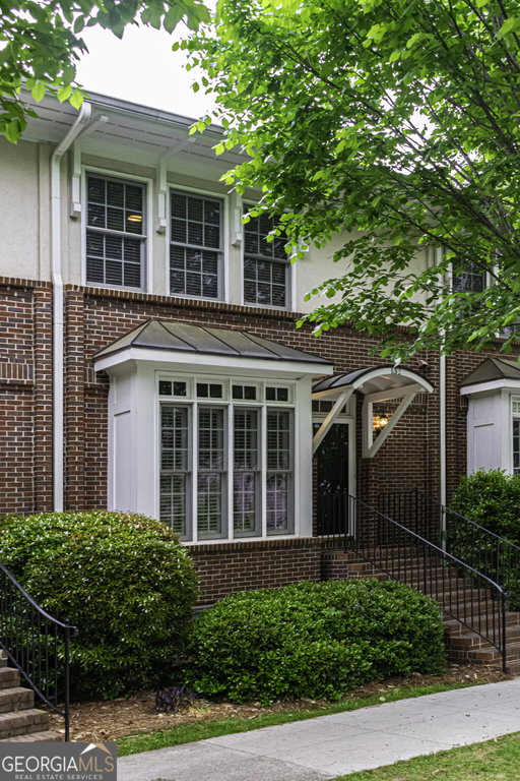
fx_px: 877
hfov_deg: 33.0
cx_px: 260
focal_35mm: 40
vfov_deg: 47.9
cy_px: 390
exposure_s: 1/100
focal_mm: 27
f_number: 5.6
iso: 1600
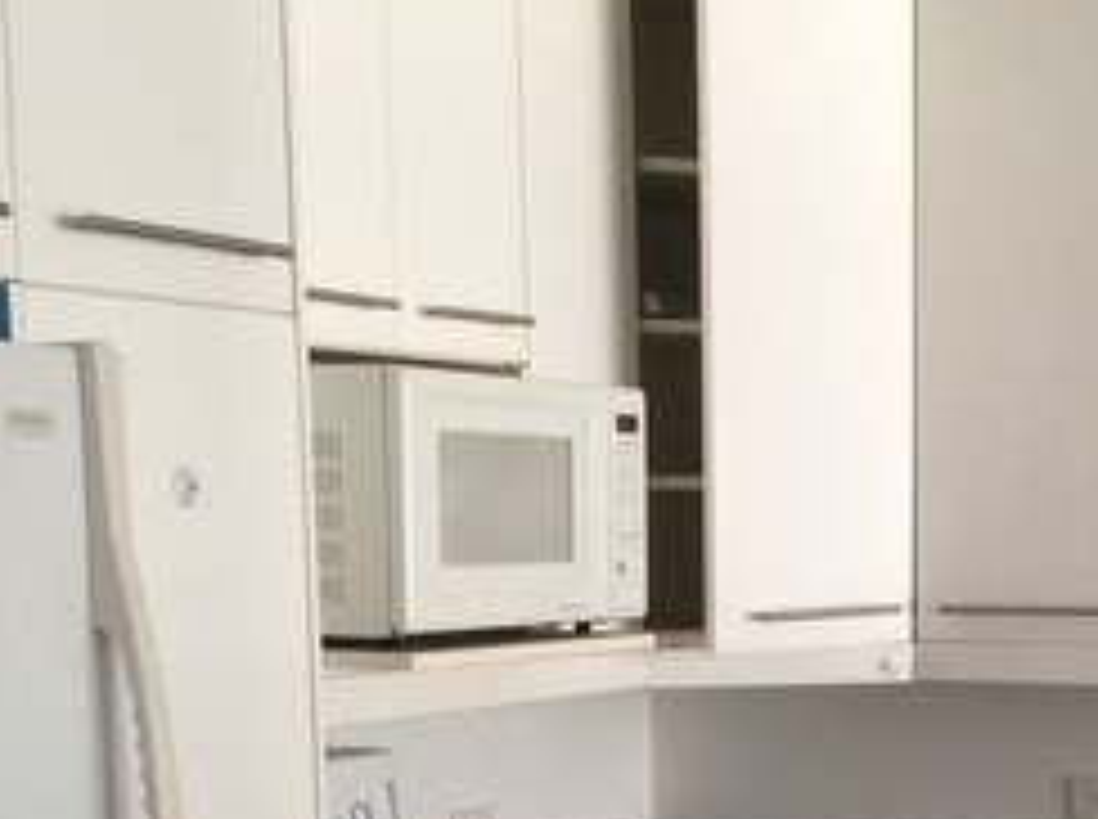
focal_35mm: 84
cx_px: 932
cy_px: 882
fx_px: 2659
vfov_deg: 17.0
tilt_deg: -9.8
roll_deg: -0.4
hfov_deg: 22.9
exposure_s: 1/30
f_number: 2.4
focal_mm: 3.3
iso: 32
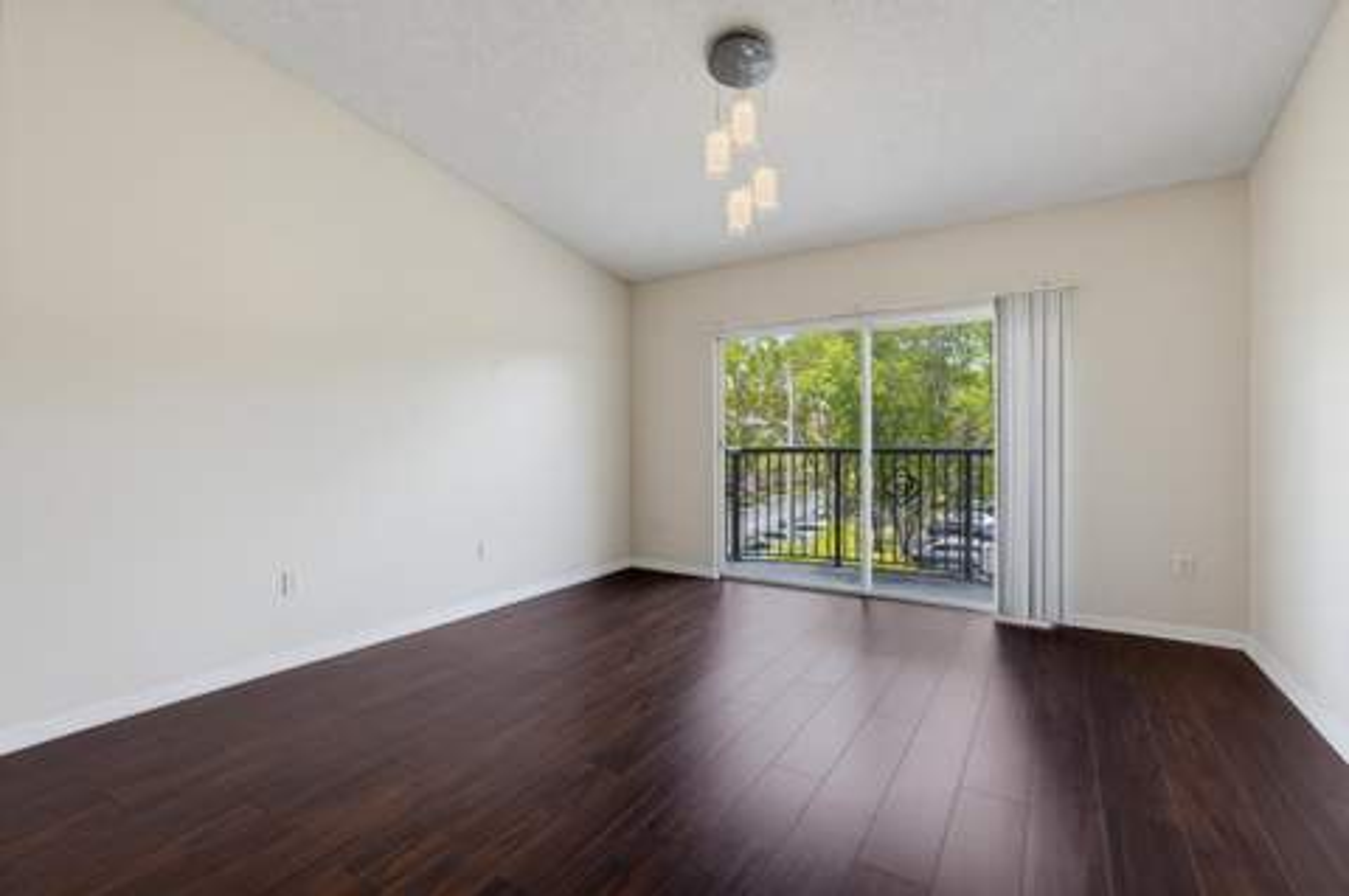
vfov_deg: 73.6
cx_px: 674
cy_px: 448
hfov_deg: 96.8
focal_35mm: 16
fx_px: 599
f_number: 6.3
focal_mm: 16
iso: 800
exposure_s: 1/160
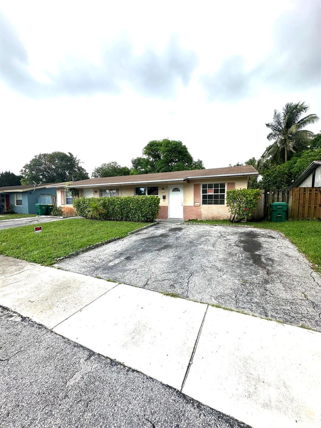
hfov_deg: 85.7
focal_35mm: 14
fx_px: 173
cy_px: 214
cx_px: 160
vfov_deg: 102.1
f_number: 2.2
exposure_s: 1/895
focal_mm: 2.22
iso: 40
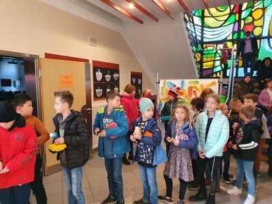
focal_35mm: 26
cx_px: 136
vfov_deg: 53.1
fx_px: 204
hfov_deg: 67.3
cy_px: 102
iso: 640
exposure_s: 1/50
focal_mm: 4.32
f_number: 2.4
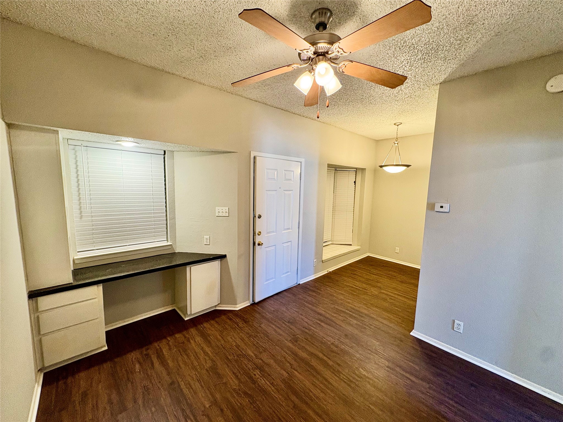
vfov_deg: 85.7
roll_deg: -0.9
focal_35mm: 14
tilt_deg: -6.4
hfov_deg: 102.1
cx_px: 282
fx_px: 228
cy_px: 211
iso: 200
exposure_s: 1/60
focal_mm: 2.22
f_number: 2.2
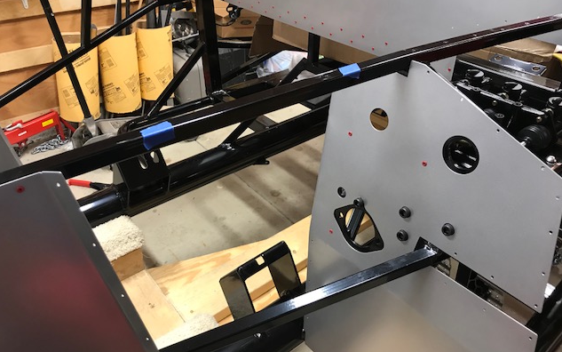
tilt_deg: -30.5
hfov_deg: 62.9
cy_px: 147
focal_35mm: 30
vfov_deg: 41.7
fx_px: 460
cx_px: 281
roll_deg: -1.2
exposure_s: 1/17
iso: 40
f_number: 1.8
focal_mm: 3.99
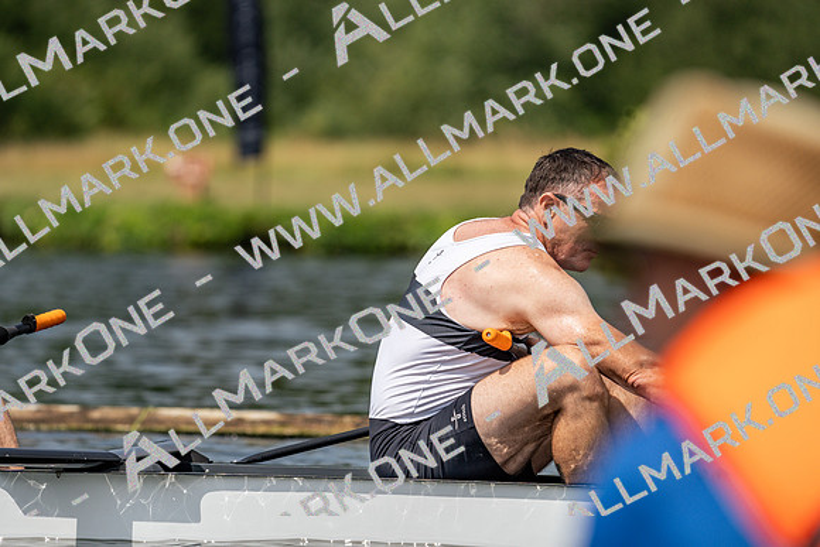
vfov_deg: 3.7
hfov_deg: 5.6
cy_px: 274
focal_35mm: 371
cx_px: 410
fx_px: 8452
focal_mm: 371
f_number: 6.3
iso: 160
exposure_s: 1/1600
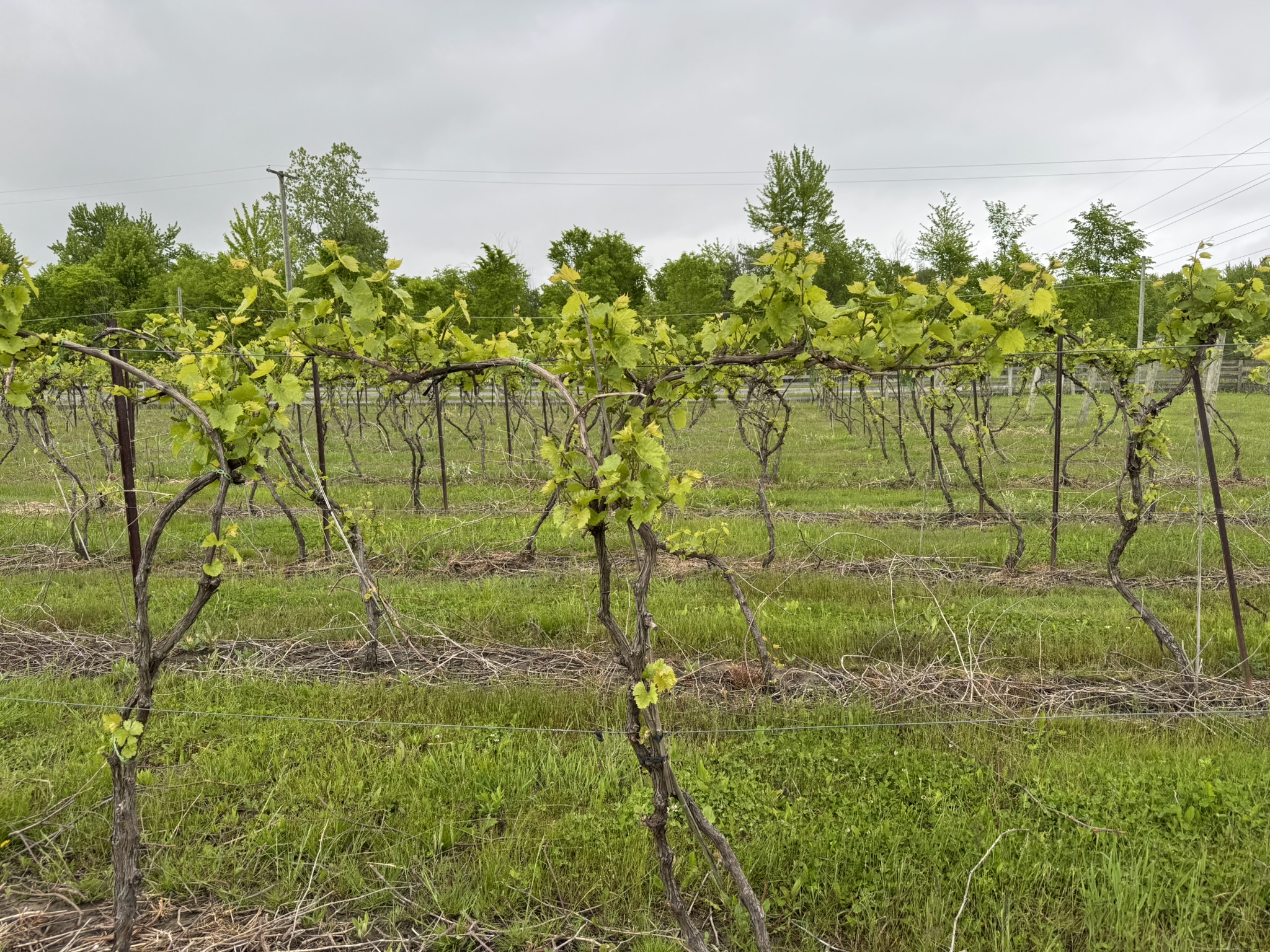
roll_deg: +0.6
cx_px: 635
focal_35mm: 24
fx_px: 881
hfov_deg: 71.6
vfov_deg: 56.8
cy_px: 476
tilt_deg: -7.0
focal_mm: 6.76
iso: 80
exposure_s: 1/1026
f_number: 1.78
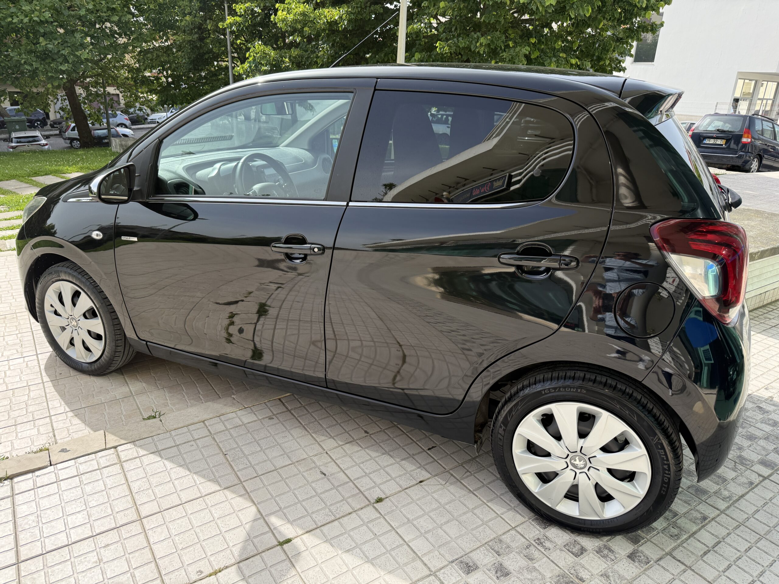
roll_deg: -2.5
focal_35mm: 24
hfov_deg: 71.6
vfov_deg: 56.8
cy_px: 292
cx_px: 390
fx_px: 540
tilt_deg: -20.4
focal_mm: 6.76
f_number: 1.78
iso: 100
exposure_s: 1/1727
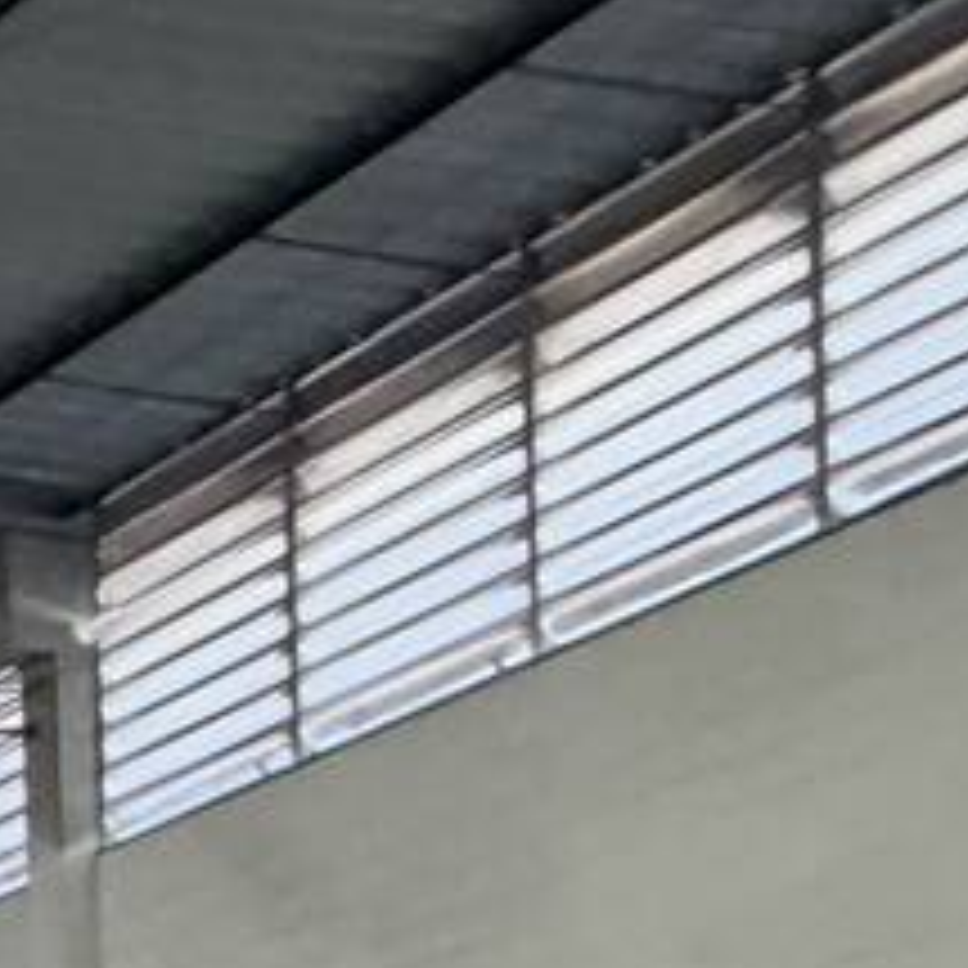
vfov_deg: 16.6
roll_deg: +0.5
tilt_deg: +0.7
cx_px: -2247
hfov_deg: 10.2
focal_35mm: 83
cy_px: 1846
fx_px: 2626
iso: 250
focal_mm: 2.22
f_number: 2.2
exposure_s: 1/120
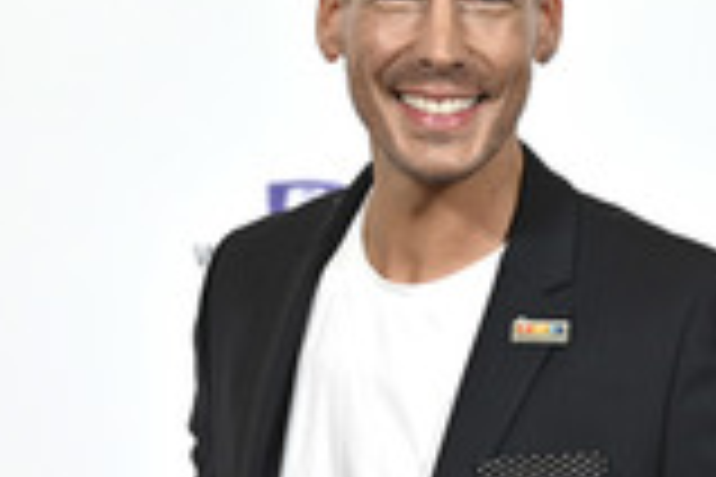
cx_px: 507
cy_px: 432
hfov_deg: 7.8
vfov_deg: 5.2
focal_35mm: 264
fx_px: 5250
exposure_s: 1/640
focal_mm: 93
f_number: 2.8
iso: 800
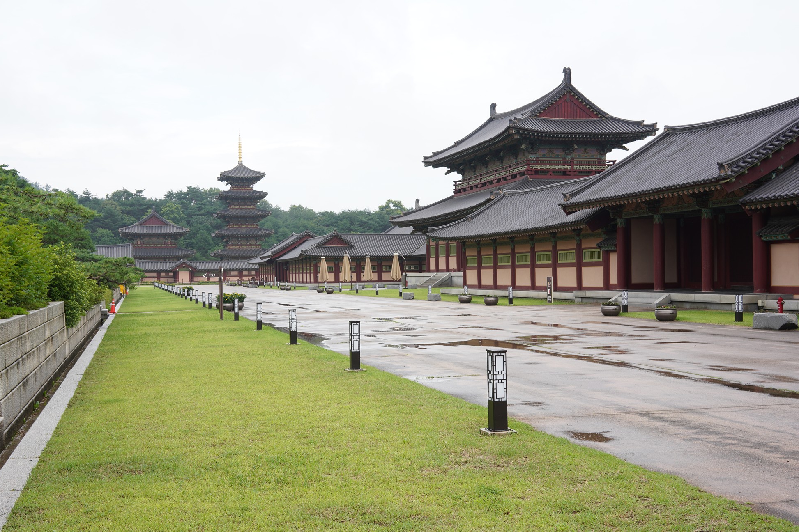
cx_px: 408
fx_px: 799
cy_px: 267
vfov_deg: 36.9
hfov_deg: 53.1
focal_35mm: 36
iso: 200
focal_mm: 35
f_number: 9
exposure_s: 1/80
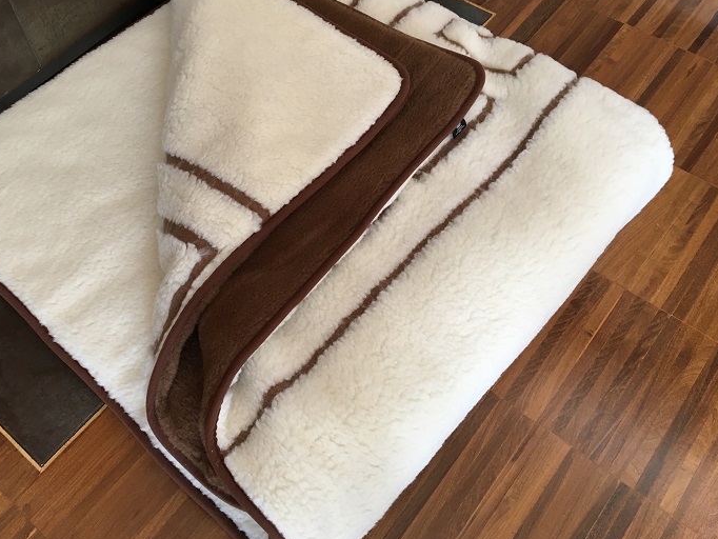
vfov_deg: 41.7
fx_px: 705
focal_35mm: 34
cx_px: 304
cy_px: 237
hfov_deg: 53.7
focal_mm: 4.15
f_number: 2.2
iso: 40
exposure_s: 1/30
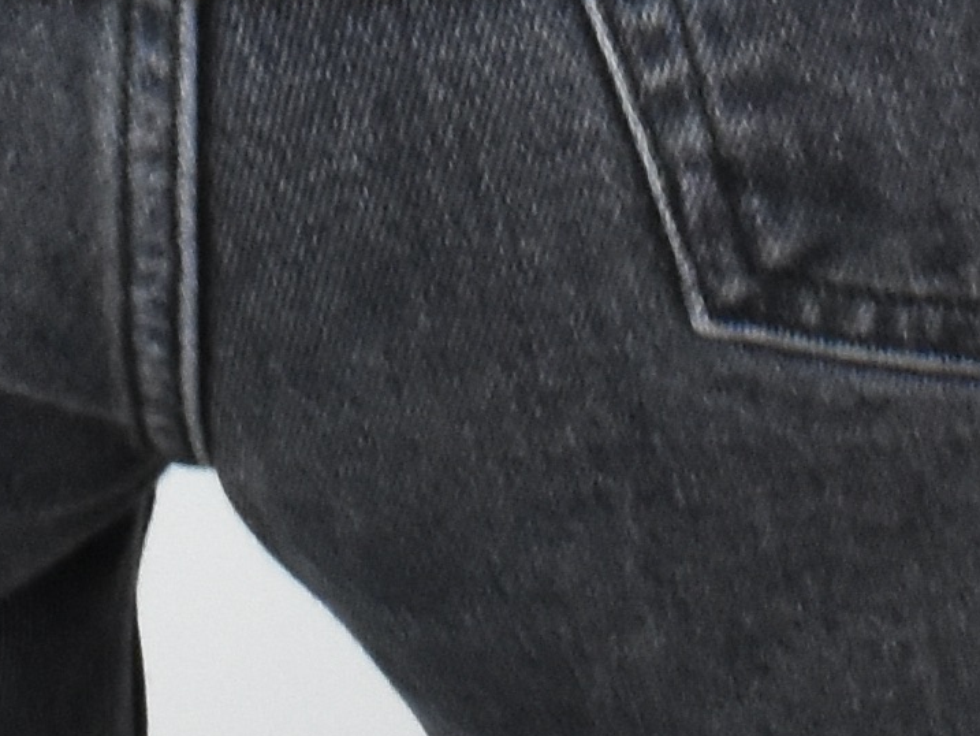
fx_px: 10250
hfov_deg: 5.5
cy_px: -1687
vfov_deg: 4.0
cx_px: -41
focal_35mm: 362
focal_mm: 30
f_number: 13
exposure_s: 1/50
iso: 1600
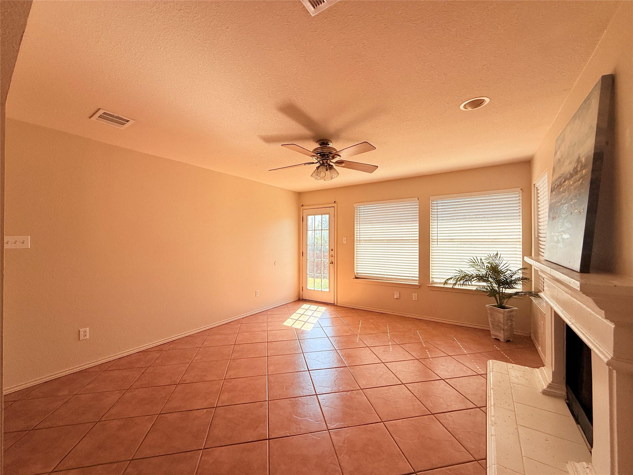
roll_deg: +0.4
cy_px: 238
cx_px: 316
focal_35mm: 14
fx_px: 256
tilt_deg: +1.3
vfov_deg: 85.7
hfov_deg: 102.1
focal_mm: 2.22
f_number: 2.2
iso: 64
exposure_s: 1/336
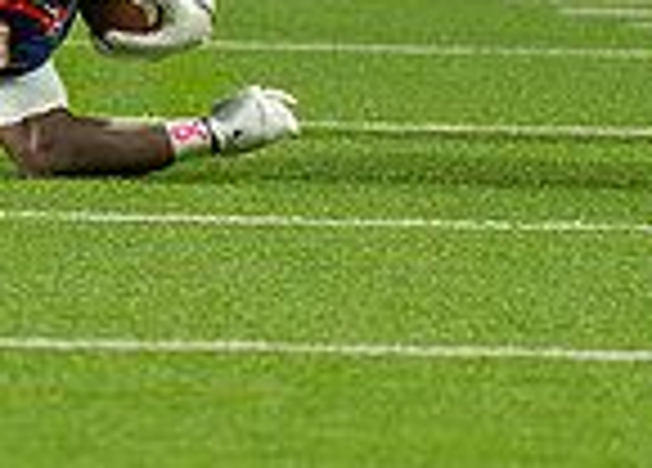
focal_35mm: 1260
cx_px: -112
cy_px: -122
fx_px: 23365
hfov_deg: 1.6
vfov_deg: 1.1
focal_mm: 200
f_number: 2.8
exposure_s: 1/1250
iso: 1600
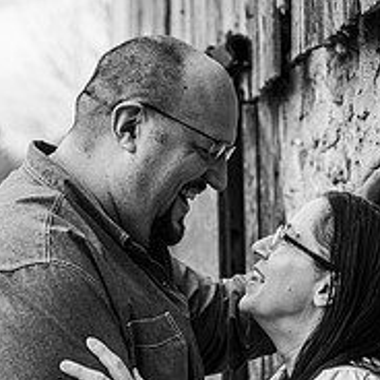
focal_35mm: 129
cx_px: 204
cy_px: 407
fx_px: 1602
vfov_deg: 13.3
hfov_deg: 13.5
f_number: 3.5
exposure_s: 1/250
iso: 320
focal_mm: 62
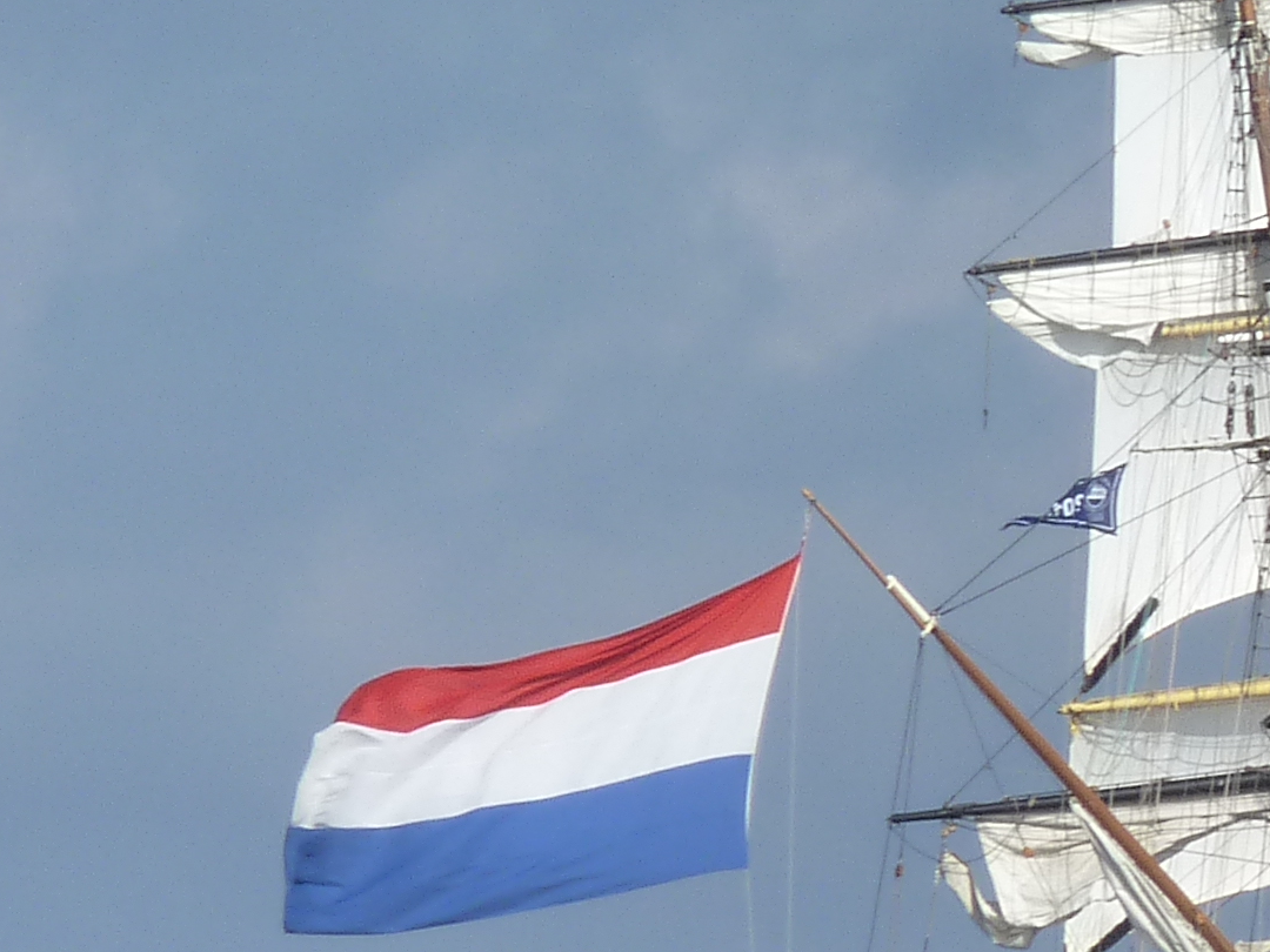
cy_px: 468
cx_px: 1840
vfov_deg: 1.3
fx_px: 40614
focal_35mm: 1107
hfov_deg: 1.8
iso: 125
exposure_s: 1/500
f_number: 6.3
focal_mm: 53.2
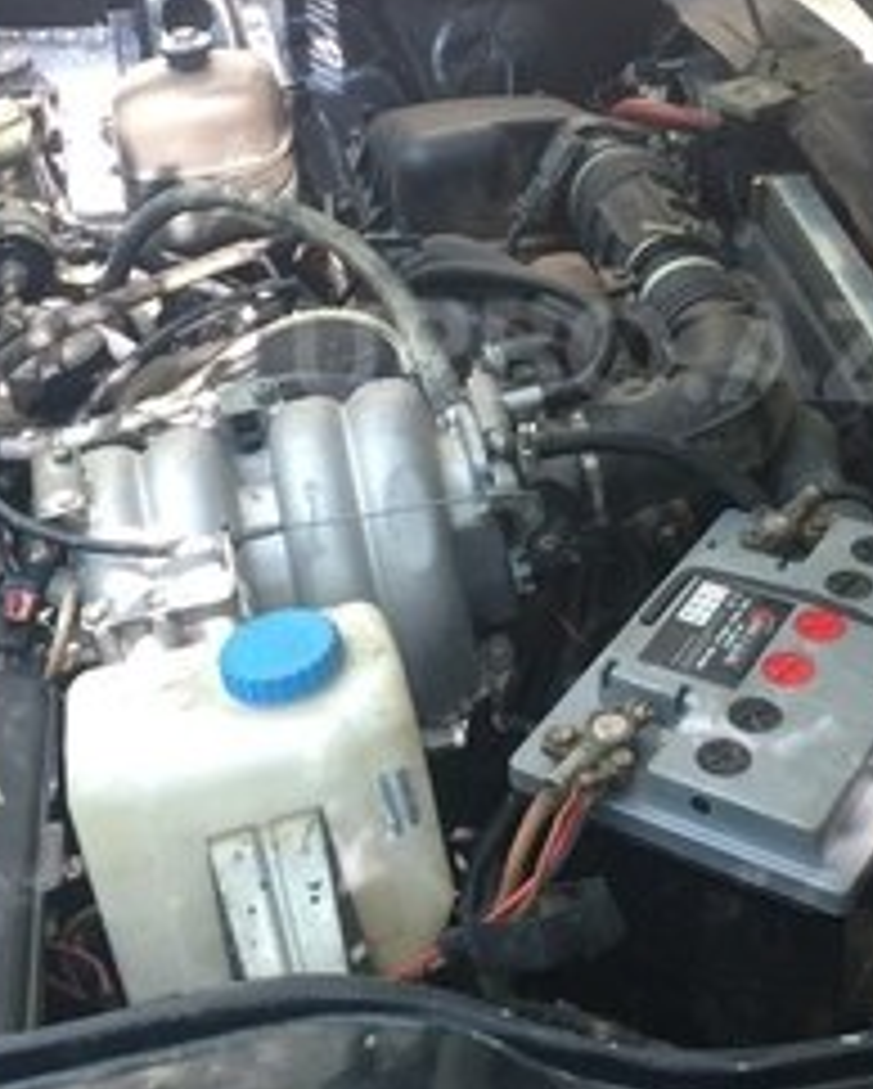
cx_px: 554
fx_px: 1871
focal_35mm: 58
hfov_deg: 26.2
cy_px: 351
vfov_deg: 32.2
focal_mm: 4.15
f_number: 2.2
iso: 40
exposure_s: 1/33
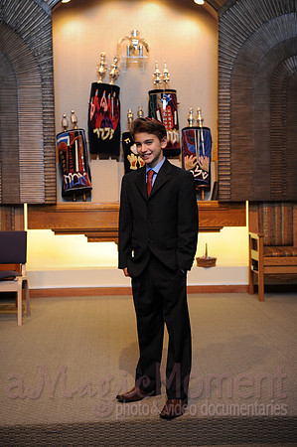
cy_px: 224
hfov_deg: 24.6
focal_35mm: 55
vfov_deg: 36.3
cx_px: 148
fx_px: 682
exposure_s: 1/50
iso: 500
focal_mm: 55
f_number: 4
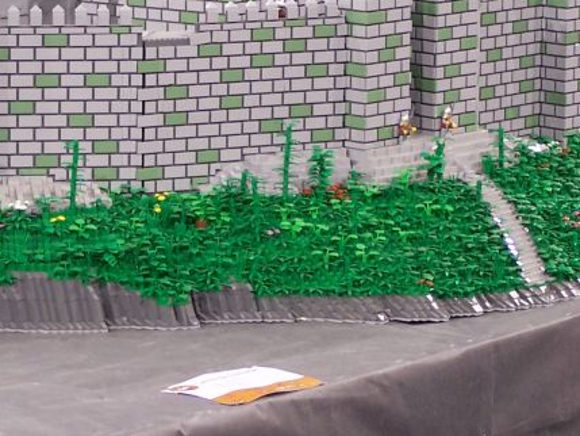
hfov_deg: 11.0
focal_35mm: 179
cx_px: 153
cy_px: 38
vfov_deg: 8.3
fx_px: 3000
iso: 80
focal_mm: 12.4
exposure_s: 1/4
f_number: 3.2
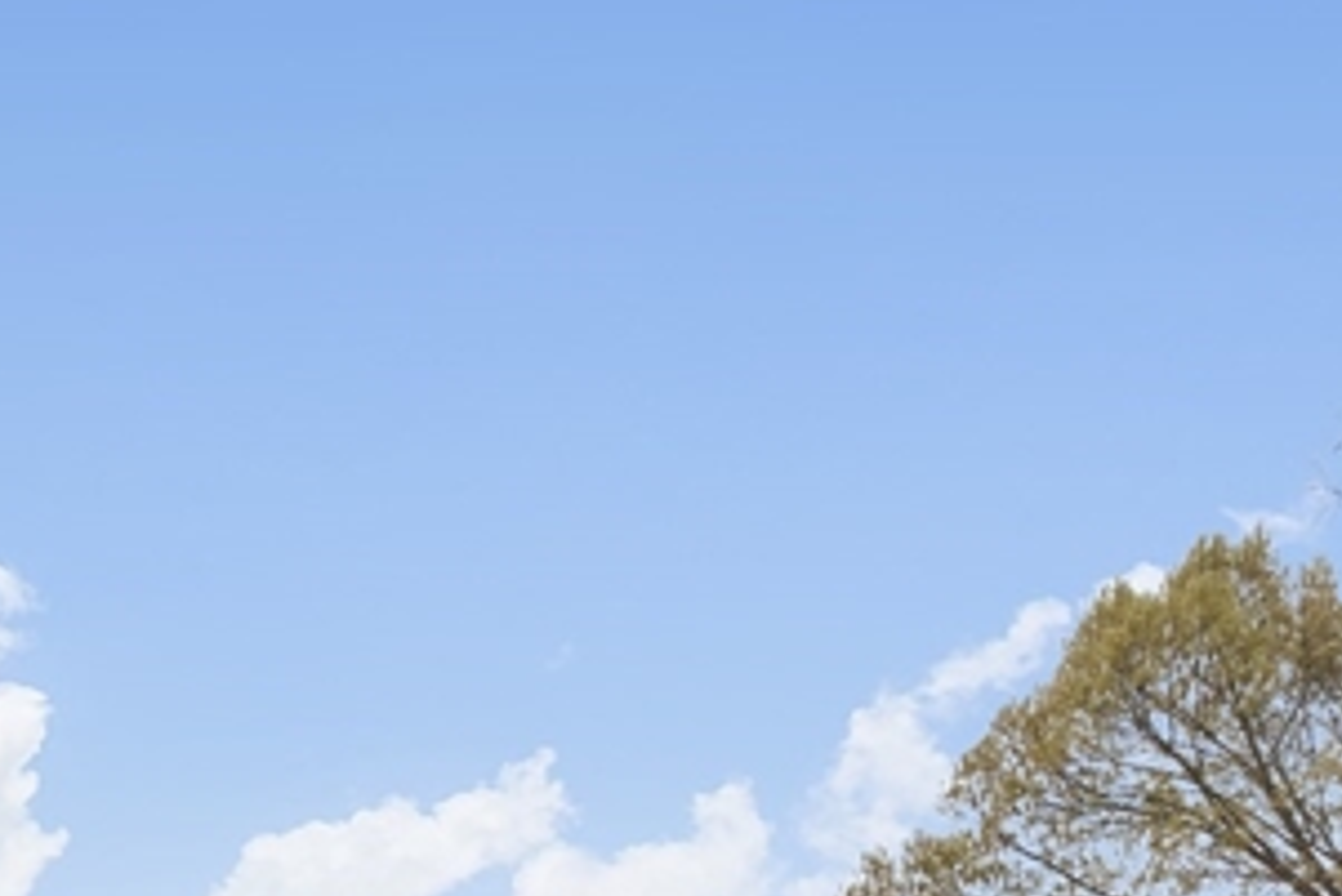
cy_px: 1393
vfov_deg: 21.6
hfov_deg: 35.9
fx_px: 1902
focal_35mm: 51
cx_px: 71
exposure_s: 1/800
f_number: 8
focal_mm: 10
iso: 250
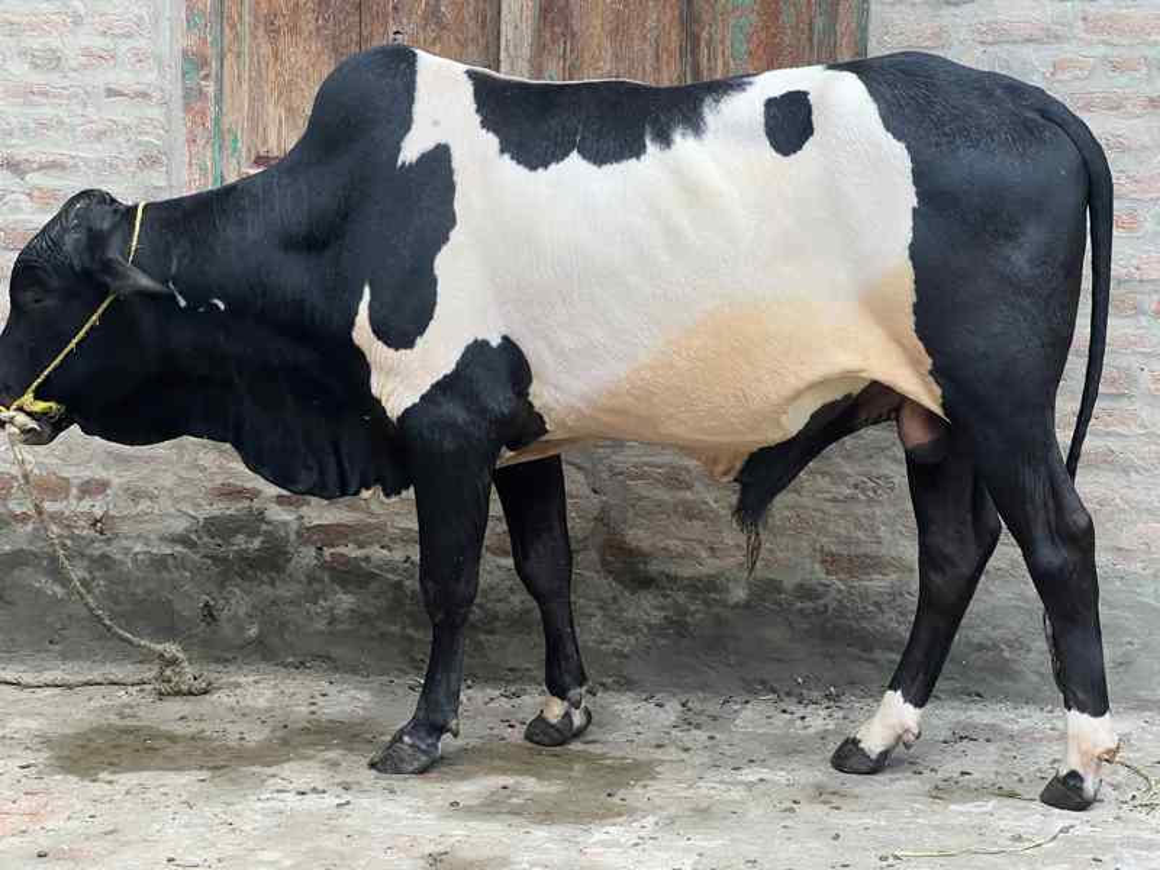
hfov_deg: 25.3
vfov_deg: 19.1
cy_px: 435
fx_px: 2580
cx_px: 580
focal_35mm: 77
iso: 320
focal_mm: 9
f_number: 2.8
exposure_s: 1/60
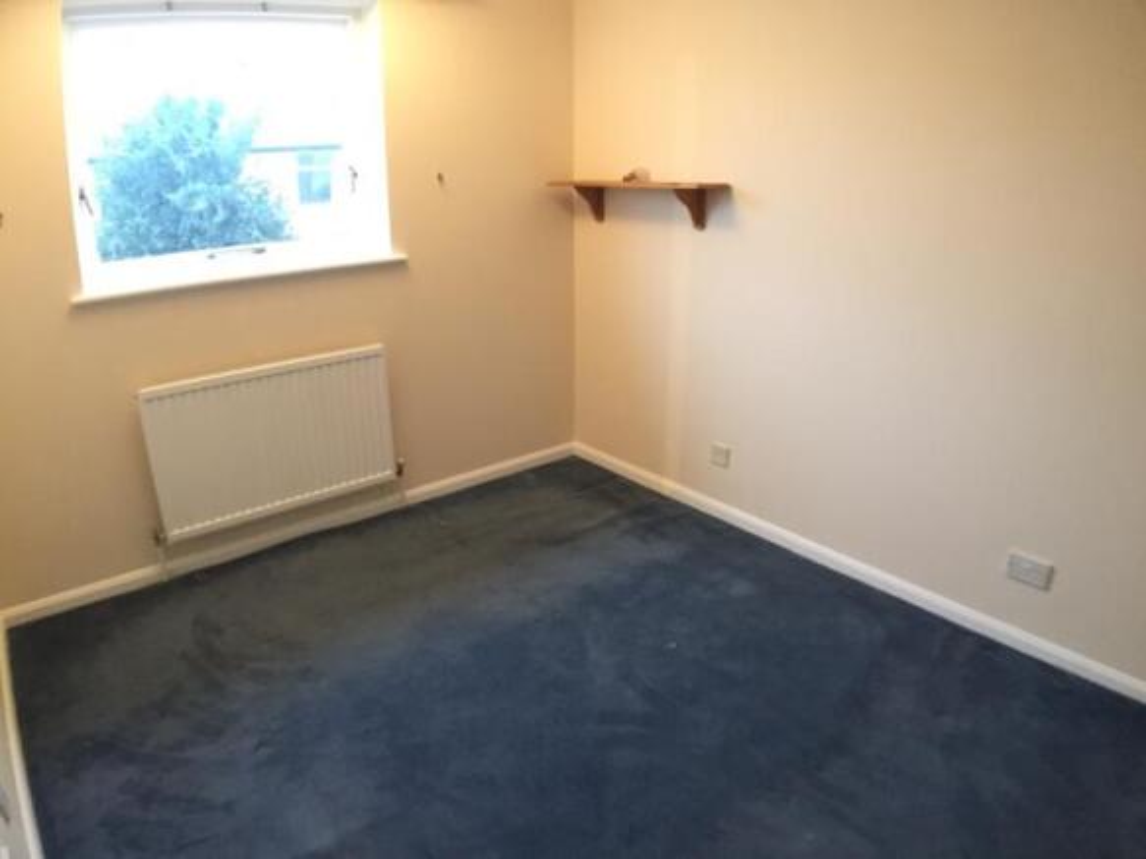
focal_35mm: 29
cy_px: 430
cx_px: 573
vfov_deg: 48.2
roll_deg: -0.8
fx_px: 960
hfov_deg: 61.7
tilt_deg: -19.8
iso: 320
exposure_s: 1/17
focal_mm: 4.15
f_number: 2.2
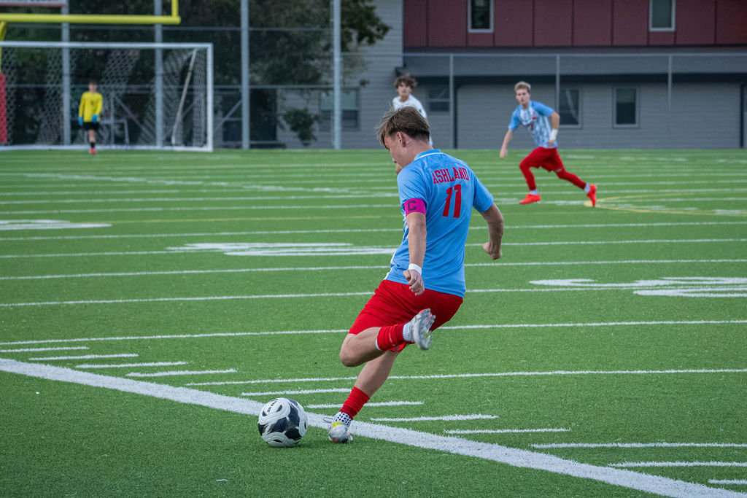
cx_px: 364
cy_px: 196
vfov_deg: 6.3
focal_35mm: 217
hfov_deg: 9.5
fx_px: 4505
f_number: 5.6
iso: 6400
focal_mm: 109
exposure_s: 1/1250
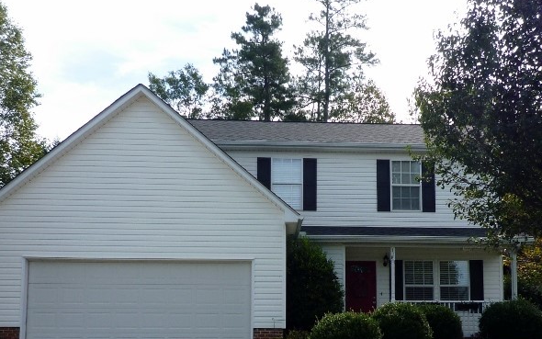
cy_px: 289
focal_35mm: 46
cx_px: 308
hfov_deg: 43.4
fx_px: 680
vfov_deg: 27.2
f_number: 3.2
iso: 80
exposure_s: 1/500
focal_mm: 4.4
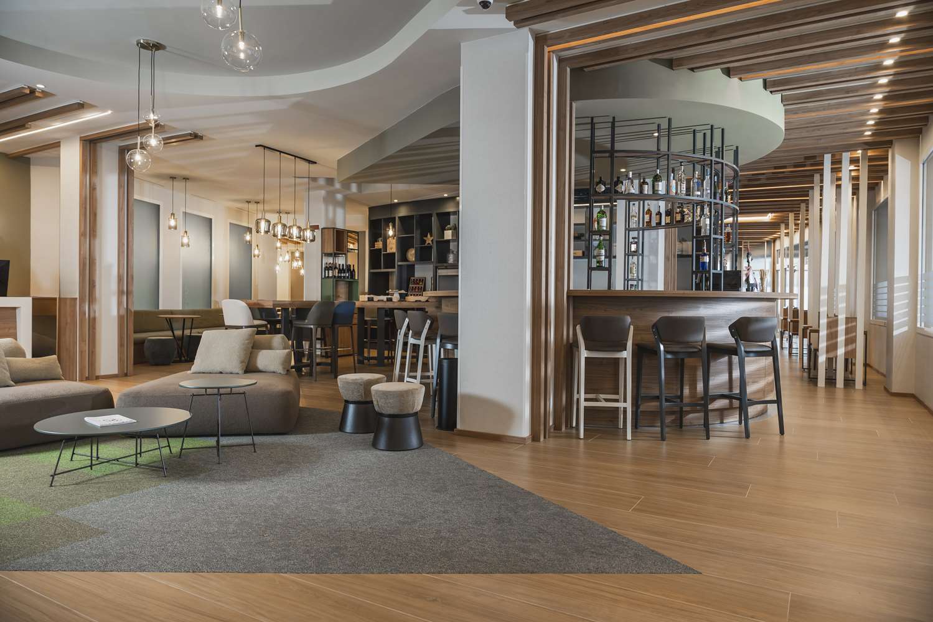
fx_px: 622
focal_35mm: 24
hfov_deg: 73.7
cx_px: 466
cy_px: 311
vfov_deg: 53.2
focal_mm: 24
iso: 250
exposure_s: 1/30
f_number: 4
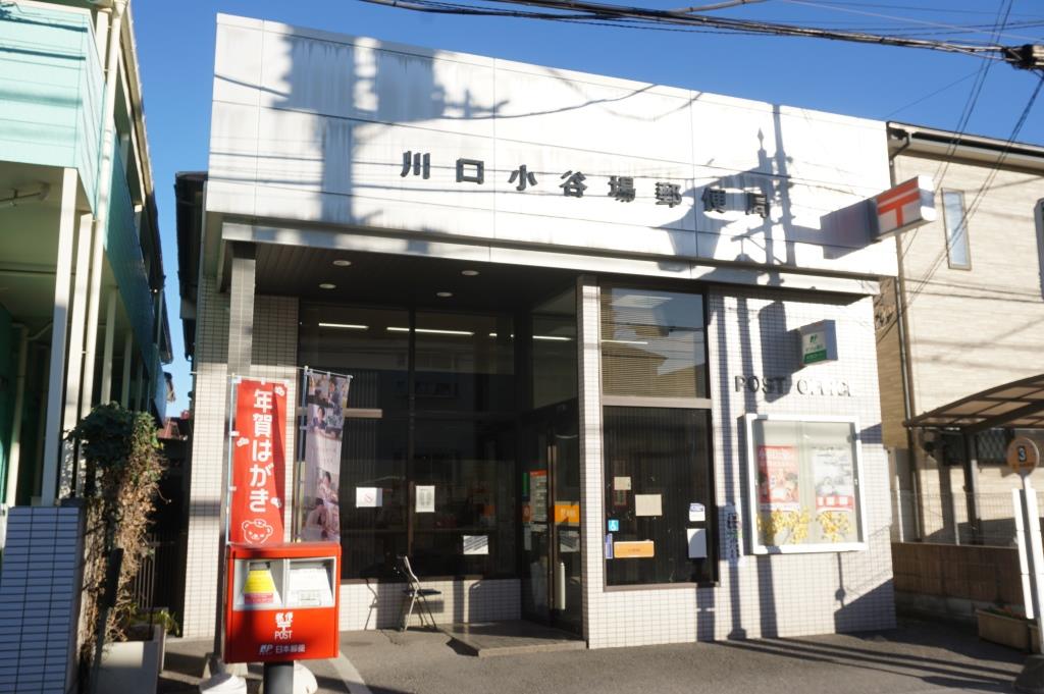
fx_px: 869
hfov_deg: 62.0
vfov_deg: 43.5
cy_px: 347
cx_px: 522
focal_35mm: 30
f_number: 8
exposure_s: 1/160
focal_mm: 20
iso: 100
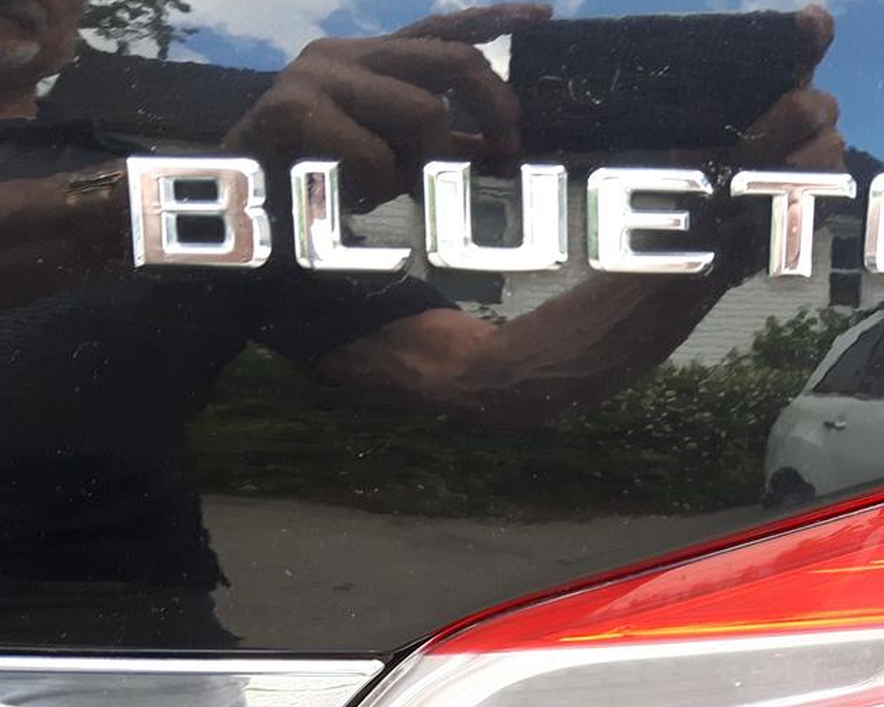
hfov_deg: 29.0
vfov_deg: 24.1
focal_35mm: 63
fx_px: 1648
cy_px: 493
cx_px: 769
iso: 64
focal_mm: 3.7
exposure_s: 1/100
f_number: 1.9
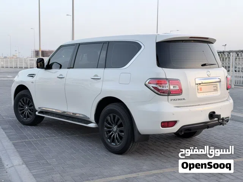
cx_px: 122
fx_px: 337
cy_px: 91
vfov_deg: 30.3
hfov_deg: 39.7
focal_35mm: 48
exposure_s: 1/254
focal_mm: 6.76
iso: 64
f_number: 1.78
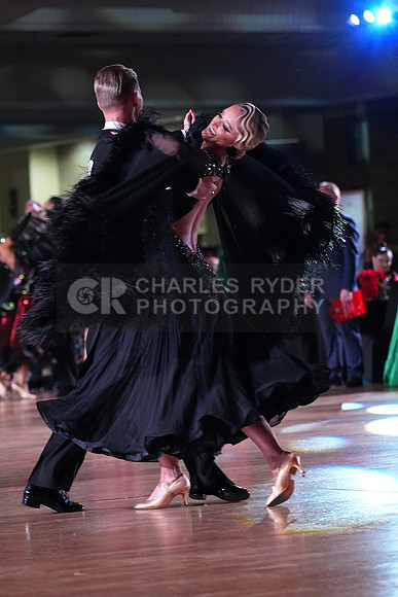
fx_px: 2834
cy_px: 298
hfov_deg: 8.0
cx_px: 199
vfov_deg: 12.0
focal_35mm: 171
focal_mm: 171
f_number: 5
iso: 10000
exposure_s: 1/400
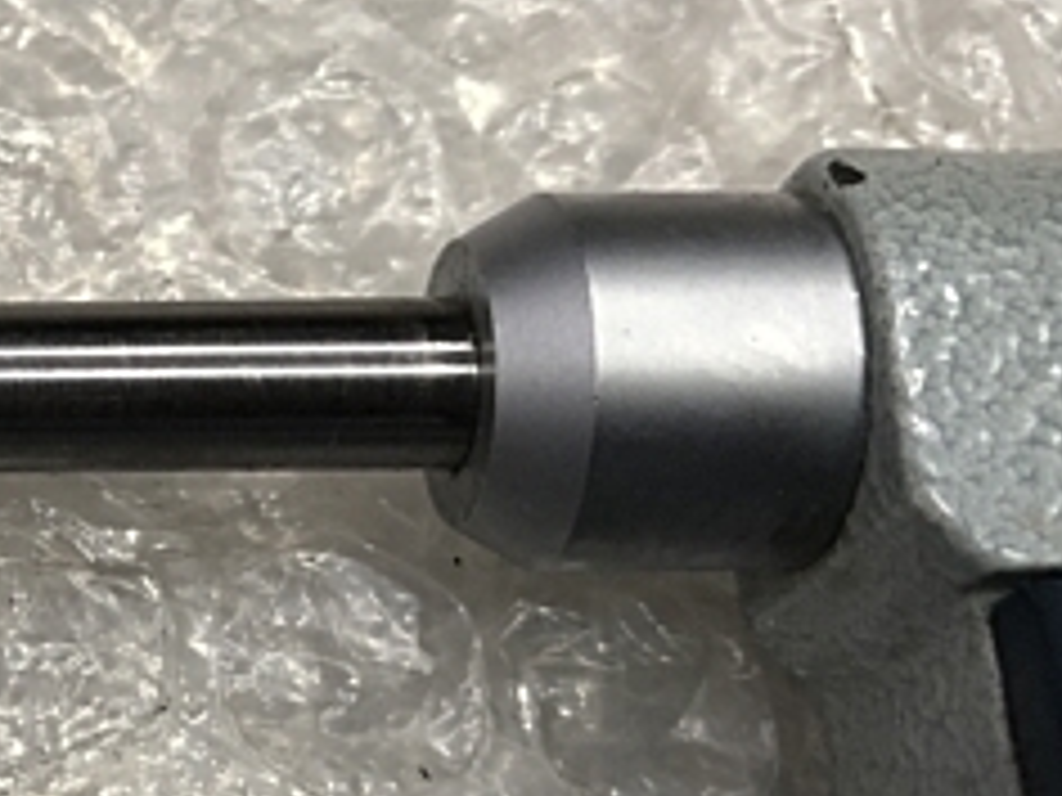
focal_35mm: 76
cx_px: -252
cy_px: 535
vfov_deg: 19.3
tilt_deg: -72.9
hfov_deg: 23.2
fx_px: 2332
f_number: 1.8
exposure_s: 1/24
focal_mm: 3.99
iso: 40
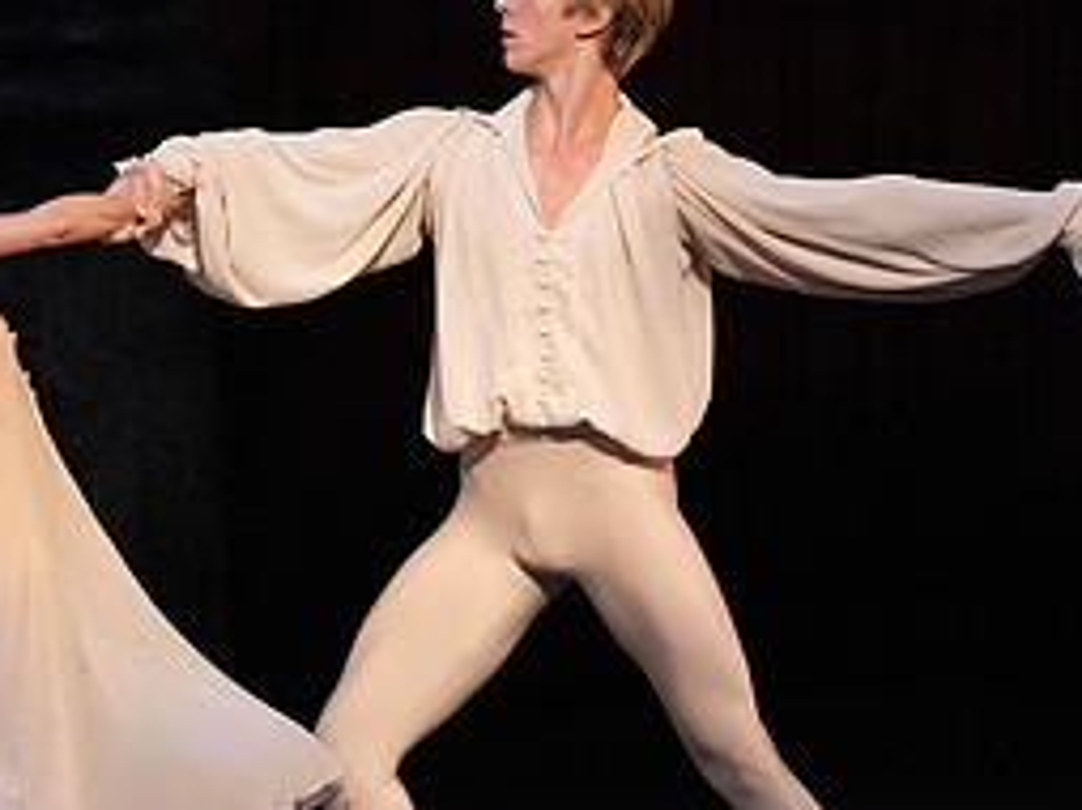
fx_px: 25669
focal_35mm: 822
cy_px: 220
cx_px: 175
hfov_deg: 2.4
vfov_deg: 1.8
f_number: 6.3
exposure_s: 1/320
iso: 6400
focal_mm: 327
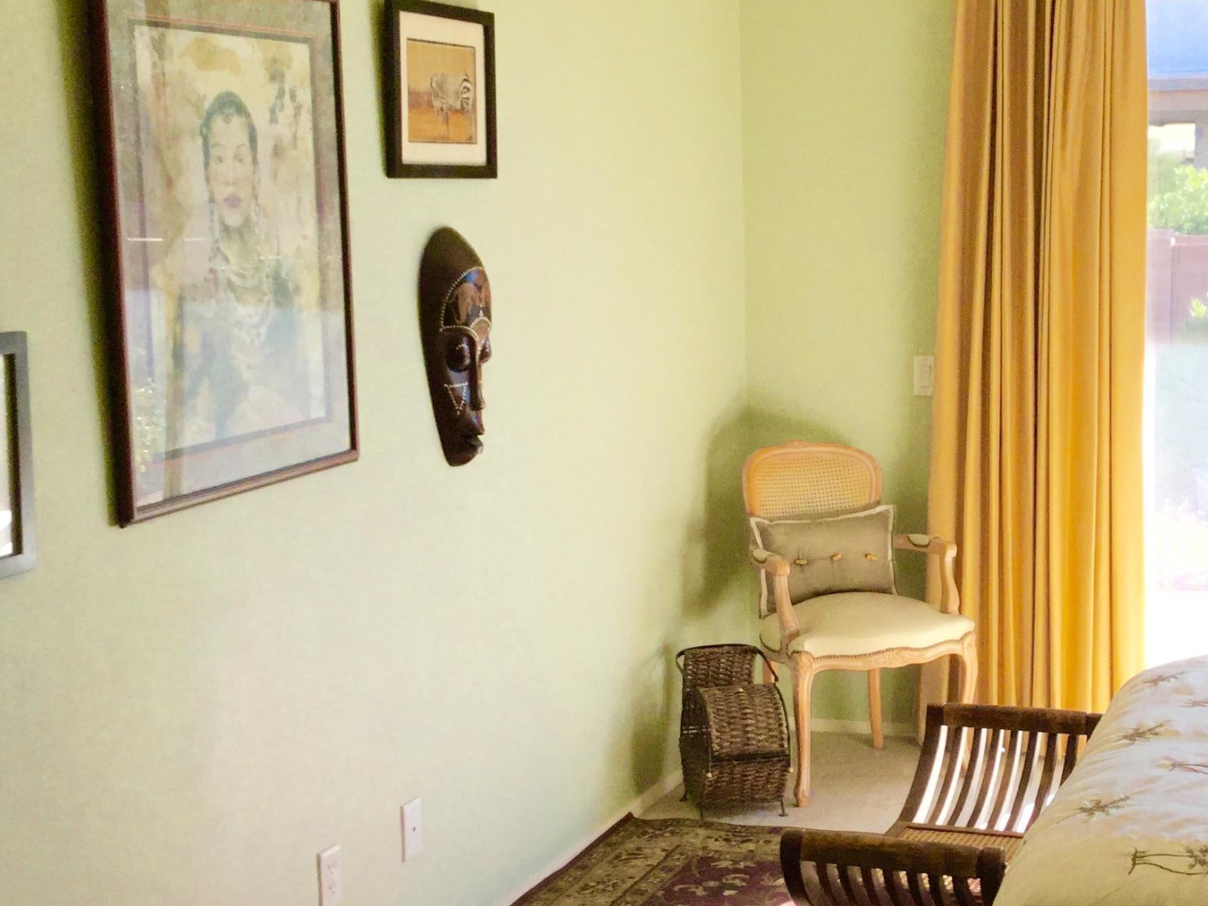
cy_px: 494
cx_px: 917
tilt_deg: -11.1
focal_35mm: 57
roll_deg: +0.1
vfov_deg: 25.6
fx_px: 1989
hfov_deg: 33.1
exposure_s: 1/120
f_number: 2.4
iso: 32
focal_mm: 3.3
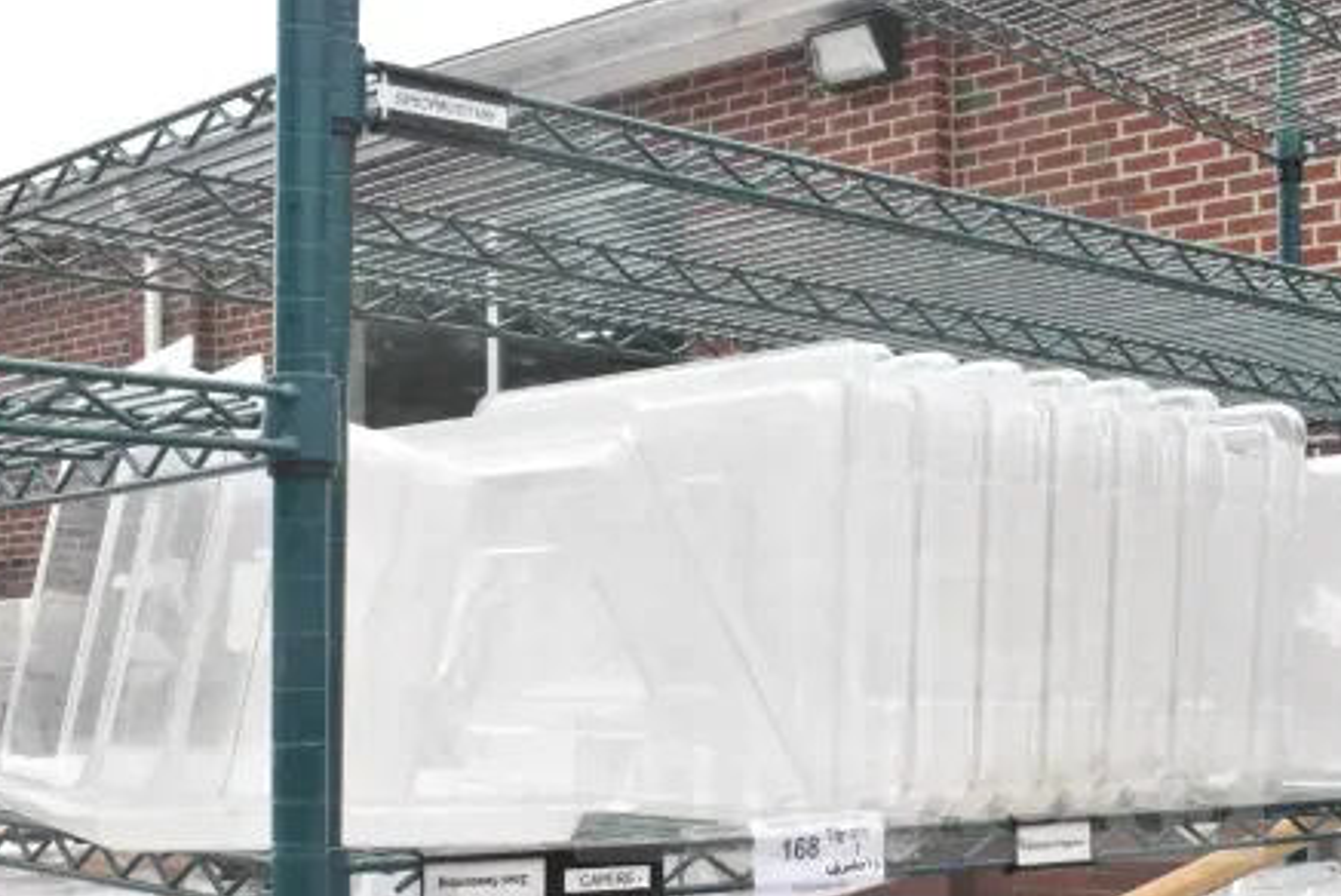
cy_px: 618
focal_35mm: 61
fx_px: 2262
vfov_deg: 22.3
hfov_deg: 32.7
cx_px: 918
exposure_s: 1/1250
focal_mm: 29
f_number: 18
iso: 6400
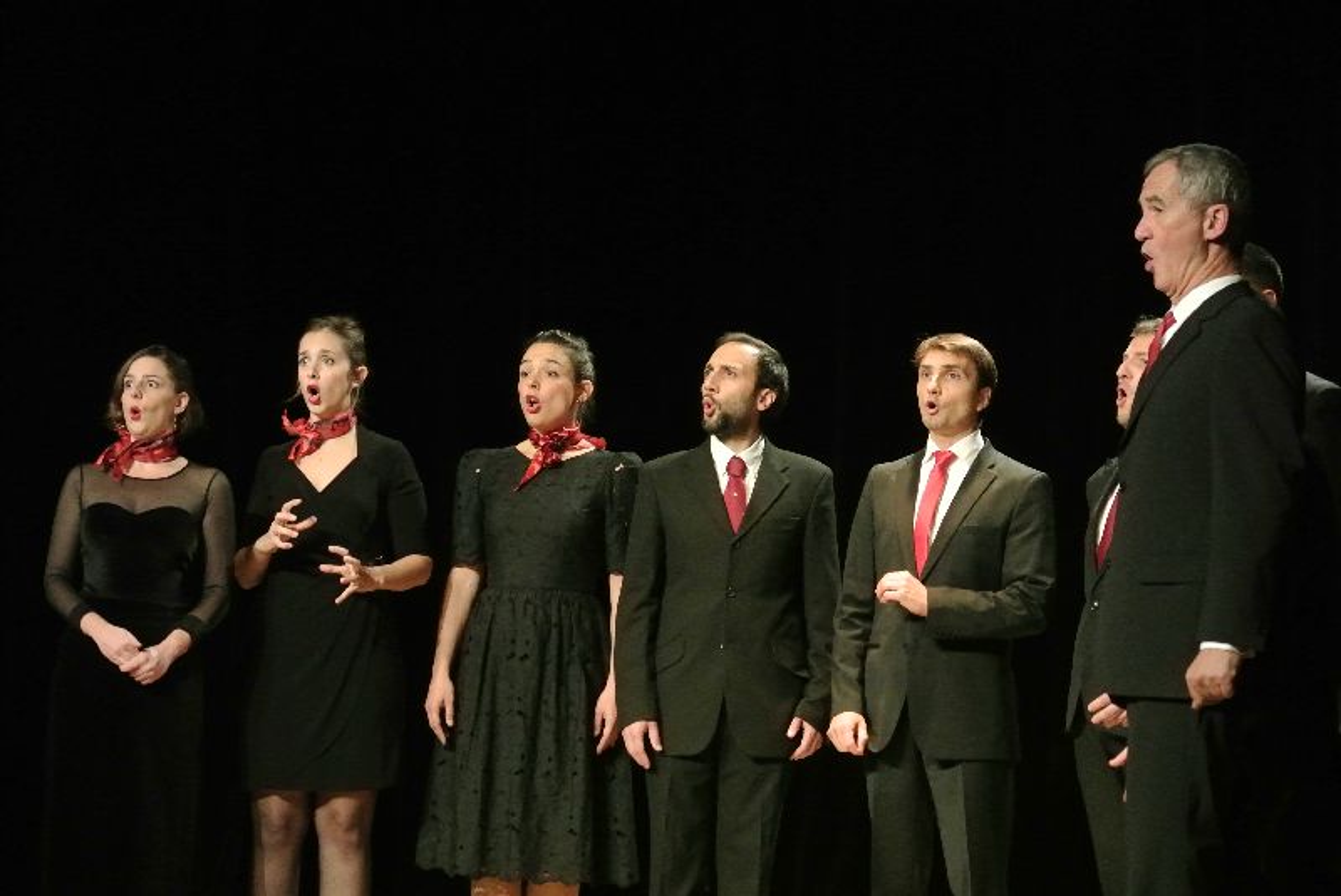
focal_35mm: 94
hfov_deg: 21.7
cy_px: 448
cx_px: 670
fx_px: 3505
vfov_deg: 14.6
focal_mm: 35
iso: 3200
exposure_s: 1/60
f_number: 3.8
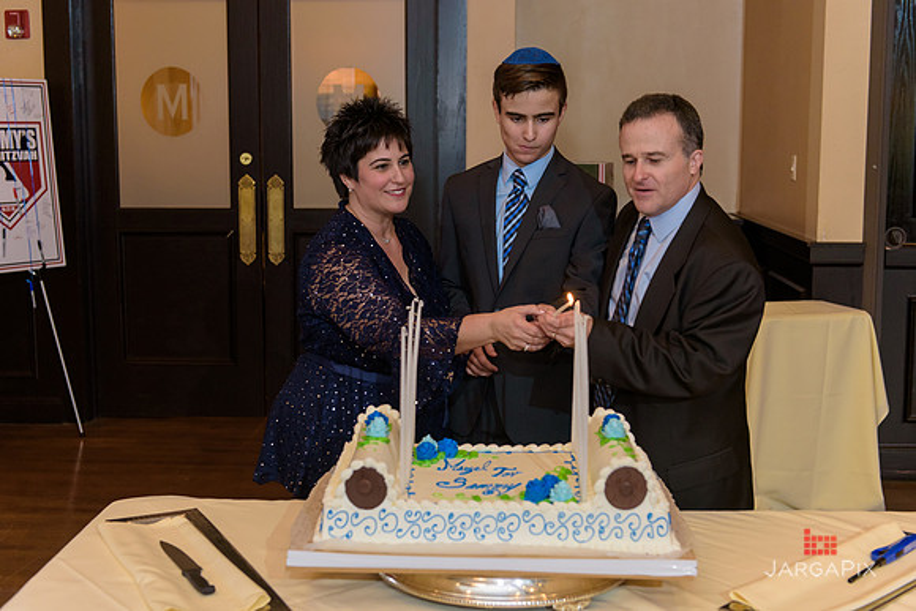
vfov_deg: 28.1
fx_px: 1222
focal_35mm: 48
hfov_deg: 41.1
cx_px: 458
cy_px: 306
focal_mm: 48
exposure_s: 1/125
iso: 1600
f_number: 3.2
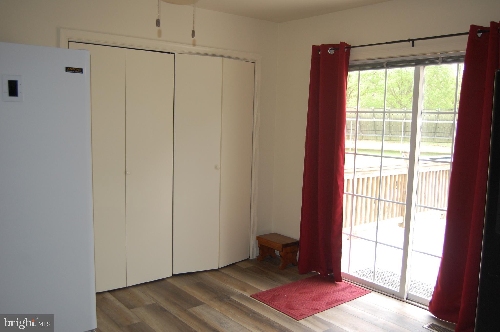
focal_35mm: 30
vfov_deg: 43.5
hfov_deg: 62.0
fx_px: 416
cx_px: 250
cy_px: 166
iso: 400
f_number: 3.8
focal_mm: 20
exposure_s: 1/160
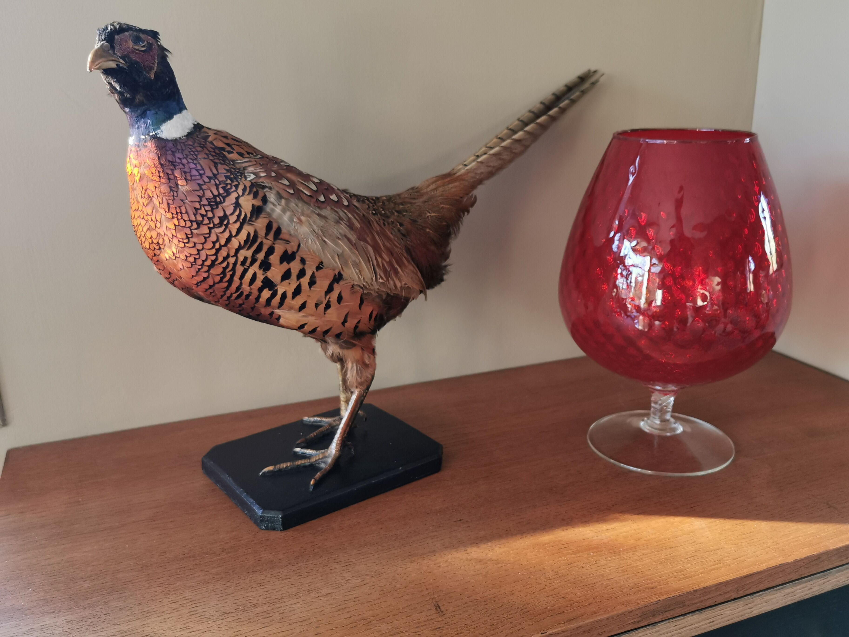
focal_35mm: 31
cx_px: 424
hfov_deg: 58.4
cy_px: 318
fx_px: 760
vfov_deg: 45.4
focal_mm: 5.56
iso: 160
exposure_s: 1/120
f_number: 1.6
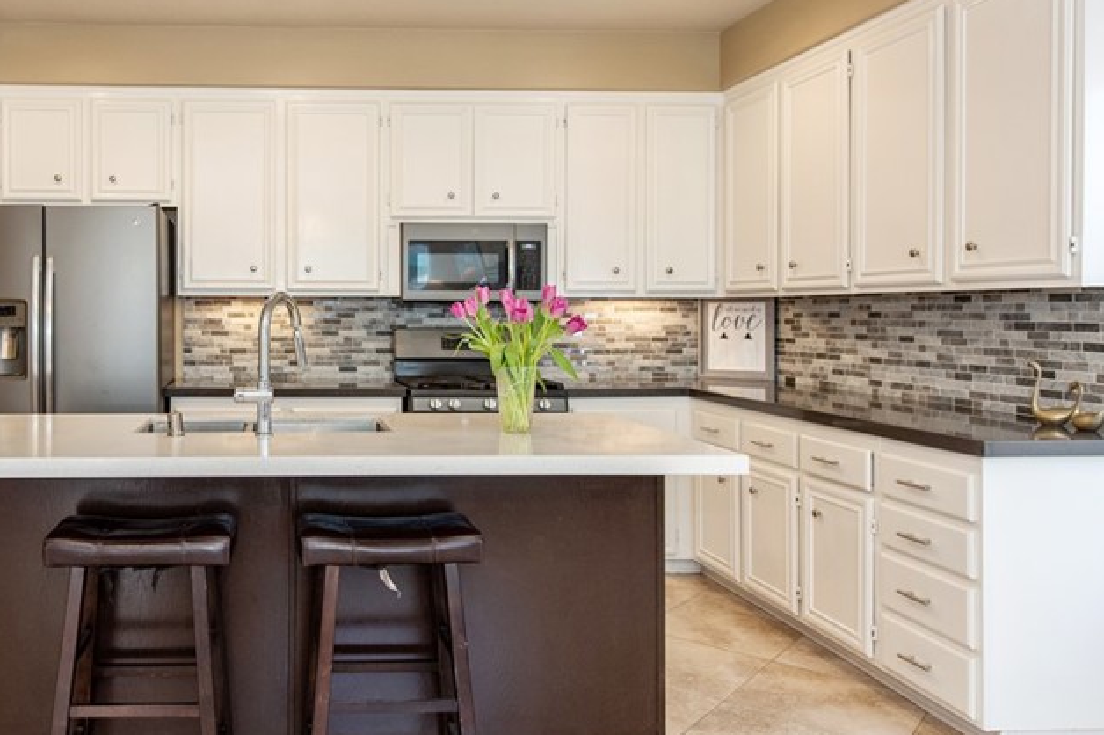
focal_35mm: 31
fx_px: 950
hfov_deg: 57.9
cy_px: 309
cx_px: 306
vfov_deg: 42.2
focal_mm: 19
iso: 800
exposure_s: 1/100
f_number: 5
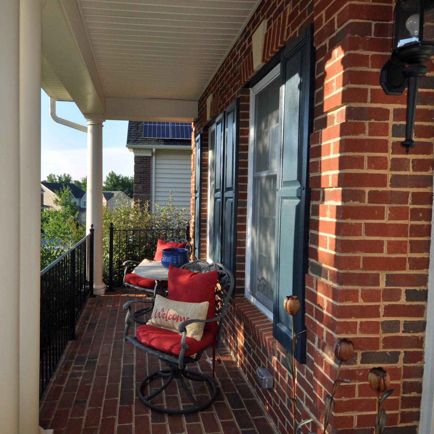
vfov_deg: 65.0
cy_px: 214
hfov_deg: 64.4
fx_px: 340
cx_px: 171
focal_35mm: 24
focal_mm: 12
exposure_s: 1/200
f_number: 14
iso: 500
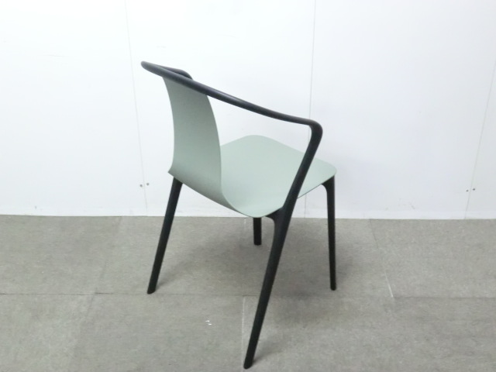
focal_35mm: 45
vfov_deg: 32.2
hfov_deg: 42.1
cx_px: 248
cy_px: 186
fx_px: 645
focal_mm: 8.2
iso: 800
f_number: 4.3
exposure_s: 1/20
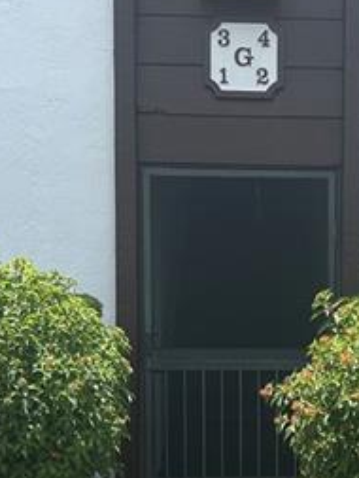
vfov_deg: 24.4
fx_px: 1091
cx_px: 342
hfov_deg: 18.3
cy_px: 370
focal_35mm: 79
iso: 50
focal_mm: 5.7
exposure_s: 1/2208
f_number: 1.5
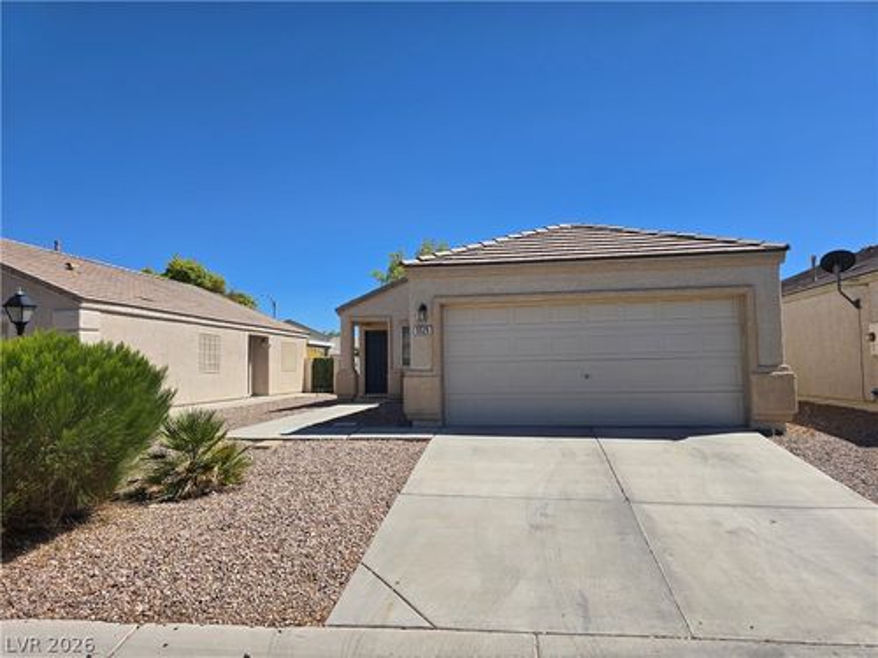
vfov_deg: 58.9
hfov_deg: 73.9
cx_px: 439
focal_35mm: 23
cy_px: 329
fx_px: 583
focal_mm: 6.3
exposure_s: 1/1135
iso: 12
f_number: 1.7
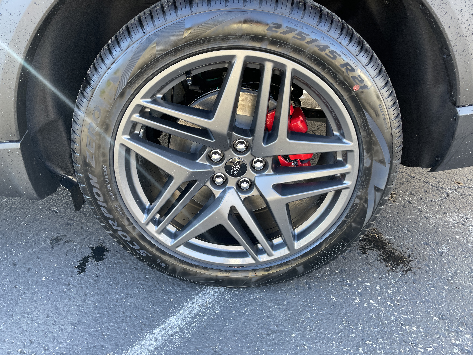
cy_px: 178
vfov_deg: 53.1
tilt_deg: -31.5
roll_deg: +1.7
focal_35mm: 26
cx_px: 236
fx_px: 355
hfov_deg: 67.3
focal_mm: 4.2
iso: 80
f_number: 1.6
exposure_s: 1/121
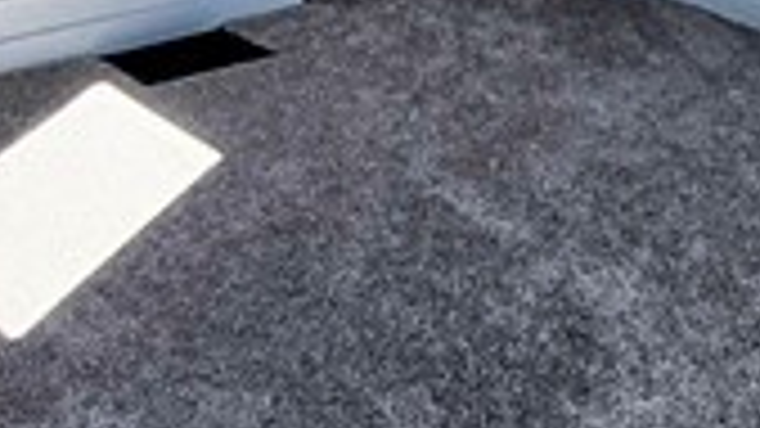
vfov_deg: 14.0
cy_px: 104
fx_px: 1733
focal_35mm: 86
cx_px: 625
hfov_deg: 24.3
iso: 50
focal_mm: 2.2
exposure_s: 1/267
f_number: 2.2
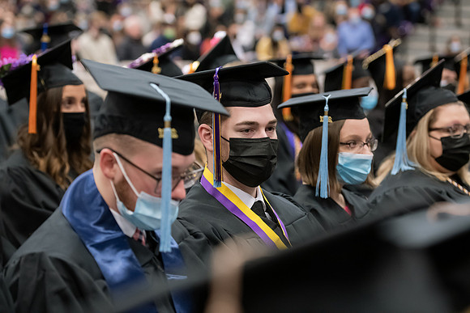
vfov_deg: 14.9
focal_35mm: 92
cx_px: 235
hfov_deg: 22.1
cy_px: 156
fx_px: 1201
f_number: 3.5
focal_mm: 92
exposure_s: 1/200
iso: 3200
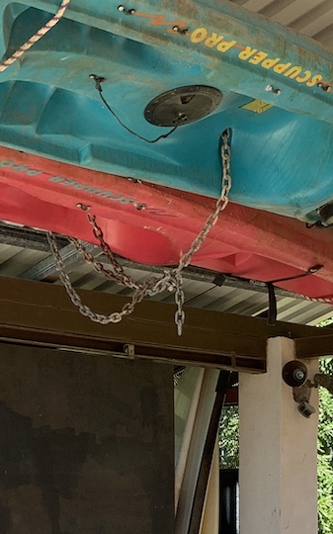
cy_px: 522
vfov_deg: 20.6
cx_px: 275
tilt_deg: +0.6
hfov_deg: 13.3
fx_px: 1425
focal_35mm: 98
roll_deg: -0.8
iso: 25
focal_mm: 4.25
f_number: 1.8
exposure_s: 1/259
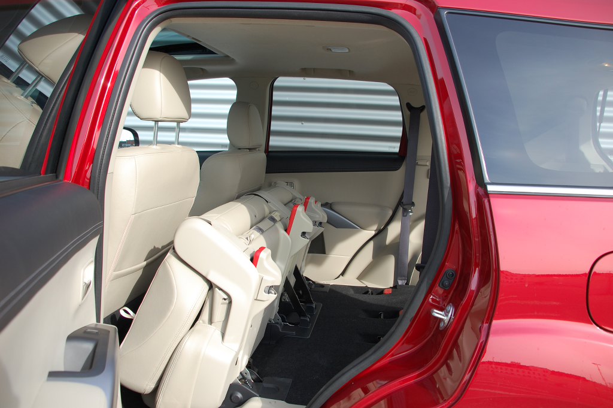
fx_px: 459
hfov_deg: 67.4
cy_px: 204
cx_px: 306
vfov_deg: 47.9
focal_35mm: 27
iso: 200
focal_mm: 18
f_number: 6.3
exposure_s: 1/160
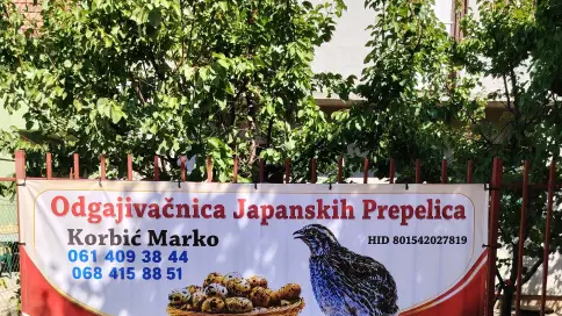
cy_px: 253
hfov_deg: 55.3
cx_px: 274
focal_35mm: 36
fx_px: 536
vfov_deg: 31.9
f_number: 1.75
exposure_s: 1/649
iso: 100
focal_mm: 5.25
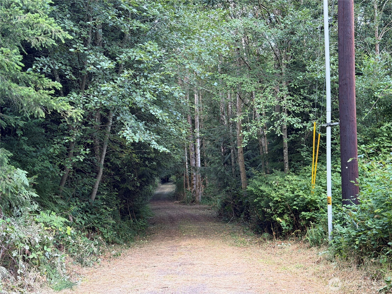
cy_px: 147
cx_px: 196
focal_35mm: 48
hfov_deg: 39.7
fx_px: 544
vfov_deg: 30.3
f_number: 1.8
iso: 250
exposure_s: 1/60
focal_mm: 6.8
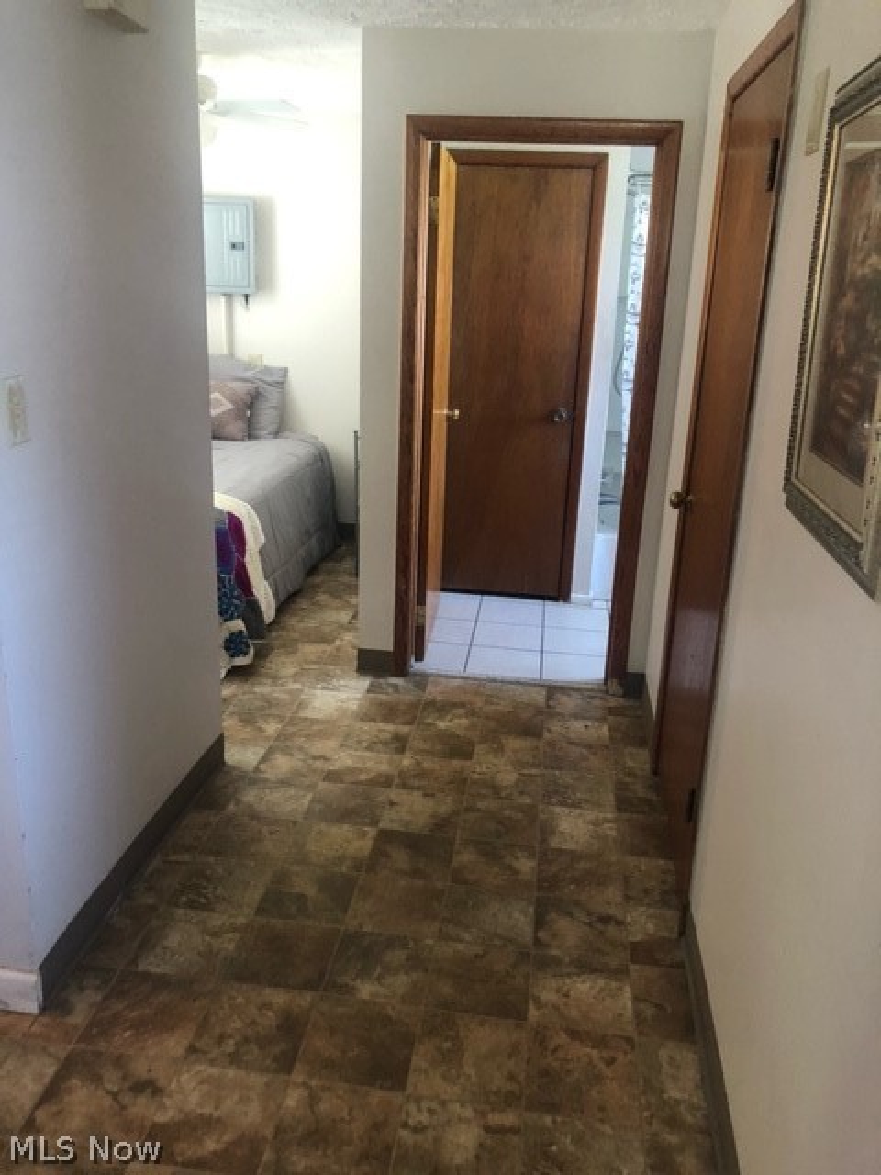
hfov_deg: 49.7
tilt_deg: -17.1
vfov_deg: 63.4
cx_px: 440
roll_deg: -2.5
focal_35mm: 28
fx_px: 950
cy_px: 588
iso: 100
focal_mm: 3.99
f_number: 1.8
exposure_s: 1/15
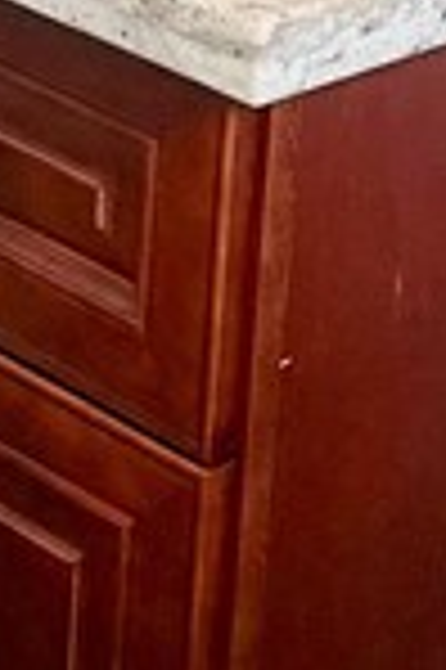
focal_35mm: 172
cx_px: 266
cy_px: -508
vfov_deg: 11.2
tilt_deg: -12.9
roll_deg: -4.6
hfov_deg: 8.0
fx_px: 3204
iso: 320
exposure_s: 1/60
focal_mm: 6.76
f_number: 1.78
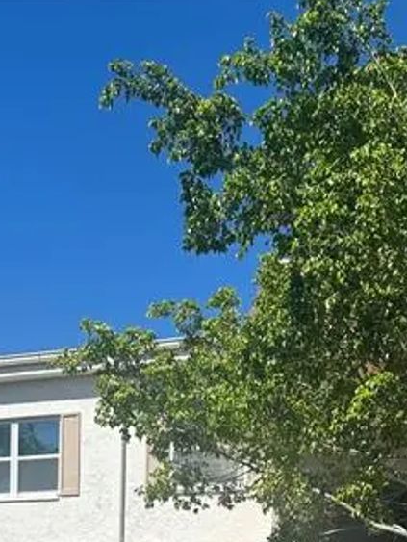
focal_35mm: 63
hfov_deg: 23.2
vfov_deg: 27.2
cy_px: 646
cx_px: 269
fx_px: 987
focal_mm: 5.7
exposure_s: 1/4630
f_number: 1.5
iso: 50
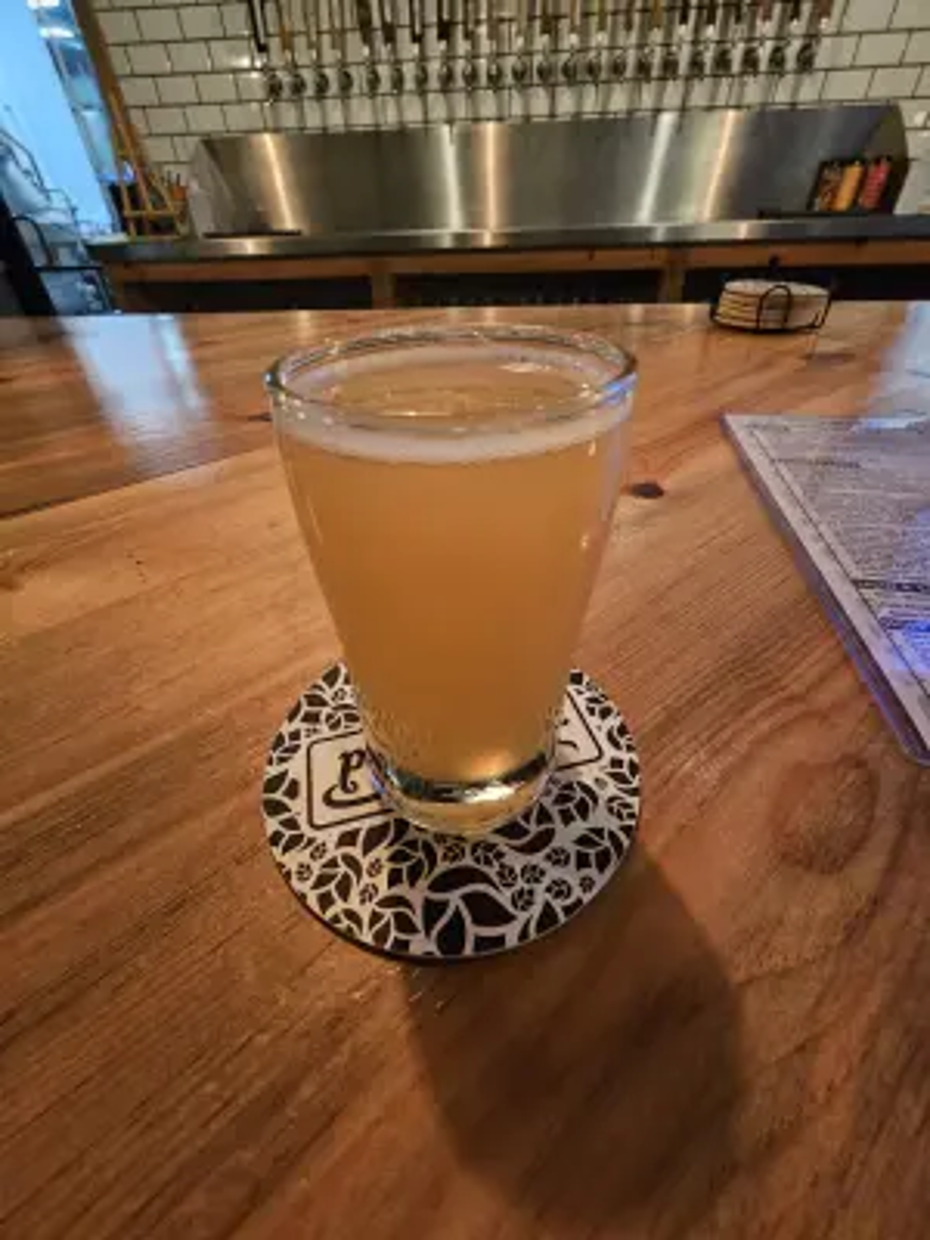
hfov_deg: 89.9
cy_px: 620
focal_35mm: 13
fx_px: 466
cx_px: 465
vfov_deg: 106.2
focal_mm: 2.2
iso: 800
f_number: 2.2
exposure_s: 1/24
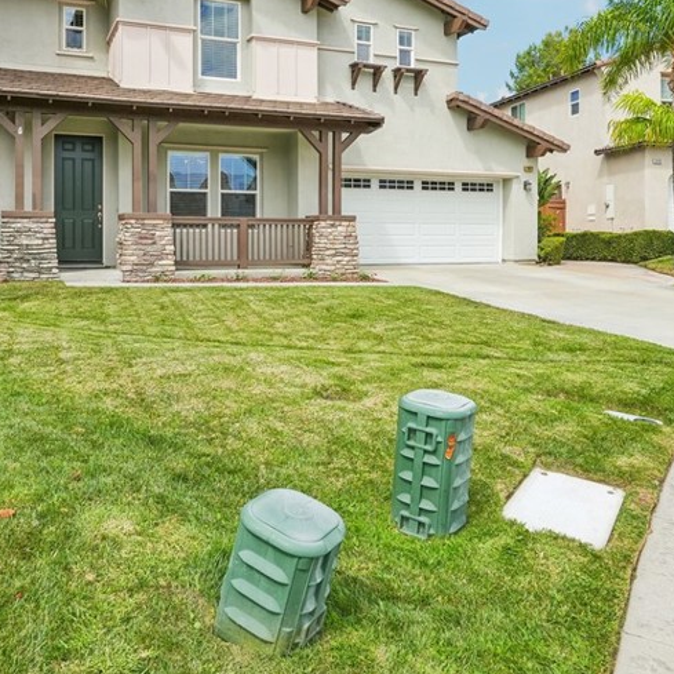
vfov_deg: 49.3
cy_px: 241
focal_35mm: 33
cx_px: 309
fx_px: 724
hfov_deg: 49.8
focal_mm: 18.5
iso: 320
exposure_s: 1/750
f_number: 8
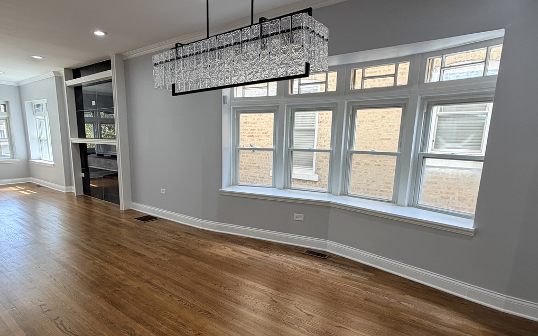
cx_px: 237
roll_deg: -0.5
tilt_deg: -12.2
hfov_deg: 81.9
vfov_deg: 57.0
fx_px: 308
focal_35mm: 21
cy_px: 195
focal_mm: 2.22
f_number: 2.2
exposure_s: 1/120
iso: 100
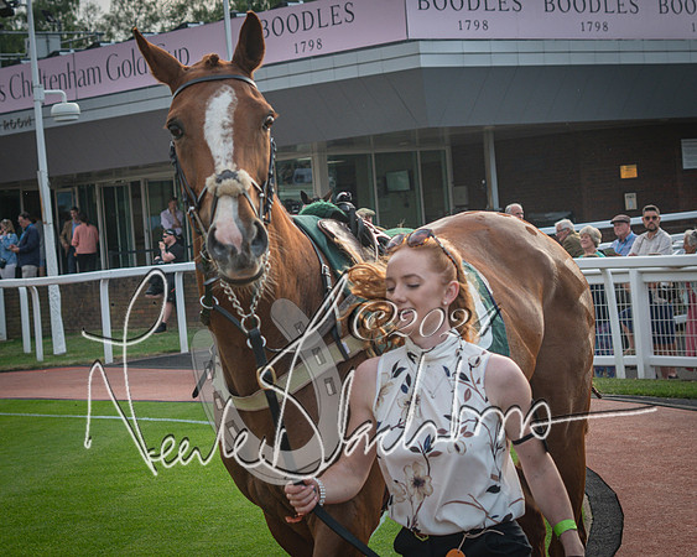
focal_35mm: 102
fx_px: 2108
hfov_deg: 18.8
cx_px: 368
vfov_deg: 15.0
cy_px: 233
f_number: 5
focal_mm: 50
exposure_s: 1/500
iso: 200
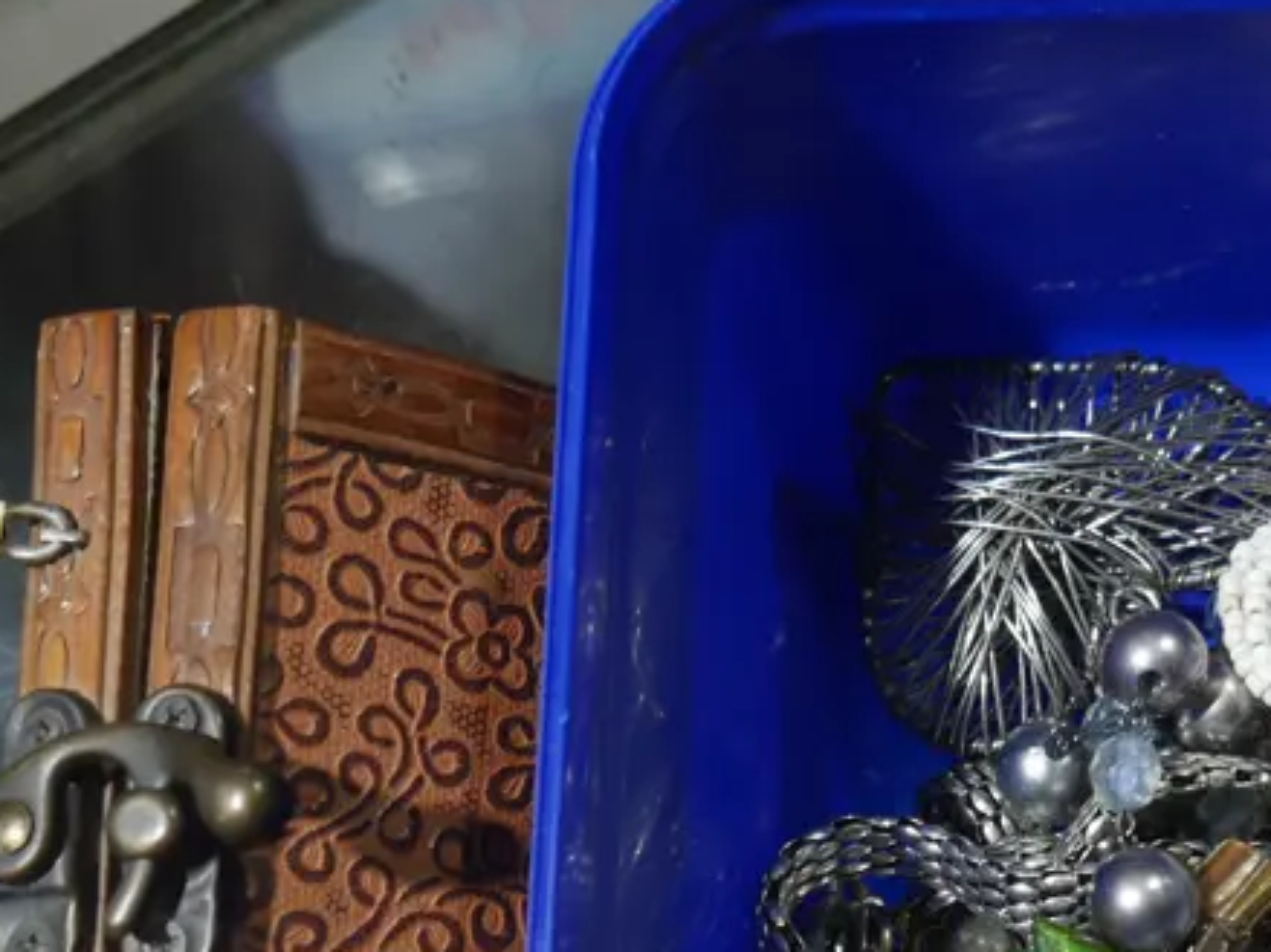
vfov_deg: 17.1
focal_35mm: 84
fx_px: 3083
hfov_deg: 22.7
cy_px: 987
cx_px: 1161
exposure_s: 1/60
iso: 320
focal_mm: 18
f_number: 4
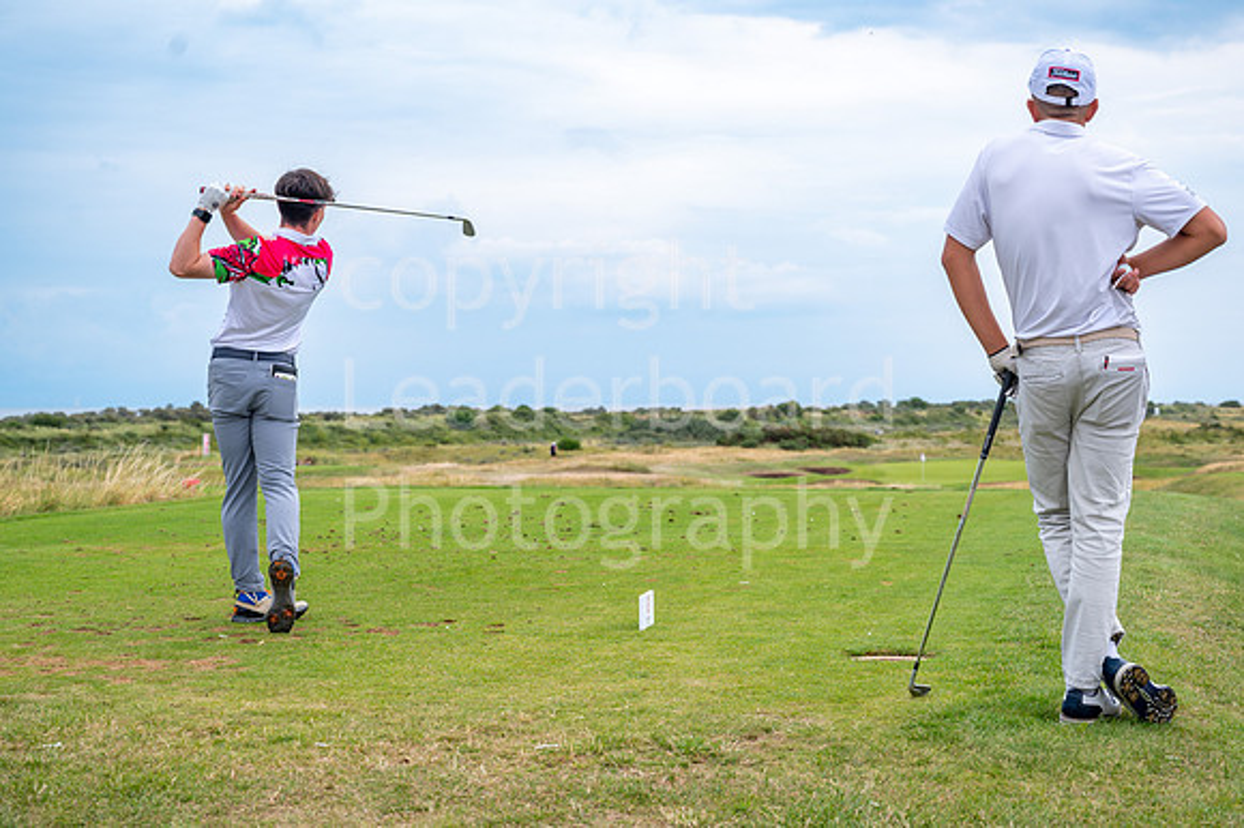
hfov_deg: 31.7
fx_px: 2188
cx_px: 679
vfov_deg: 21.4
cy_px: 376
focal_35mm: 63
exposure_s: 1/250
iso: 100
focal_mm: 58
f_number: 5
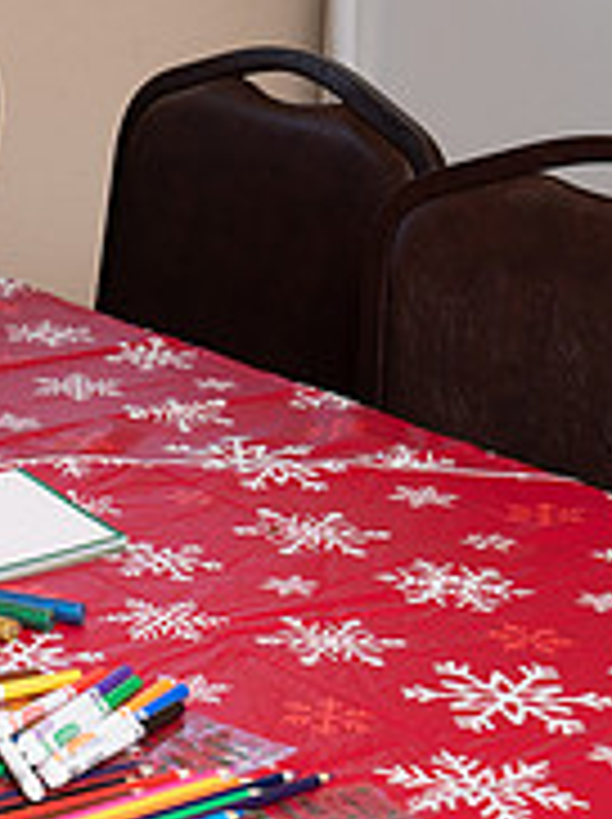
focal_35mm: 141
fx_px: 3332
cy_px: 214
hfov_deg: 10.2
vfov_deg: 14.0
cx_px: -261
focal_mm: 46
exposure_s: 1/80
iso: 400
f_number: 6.3
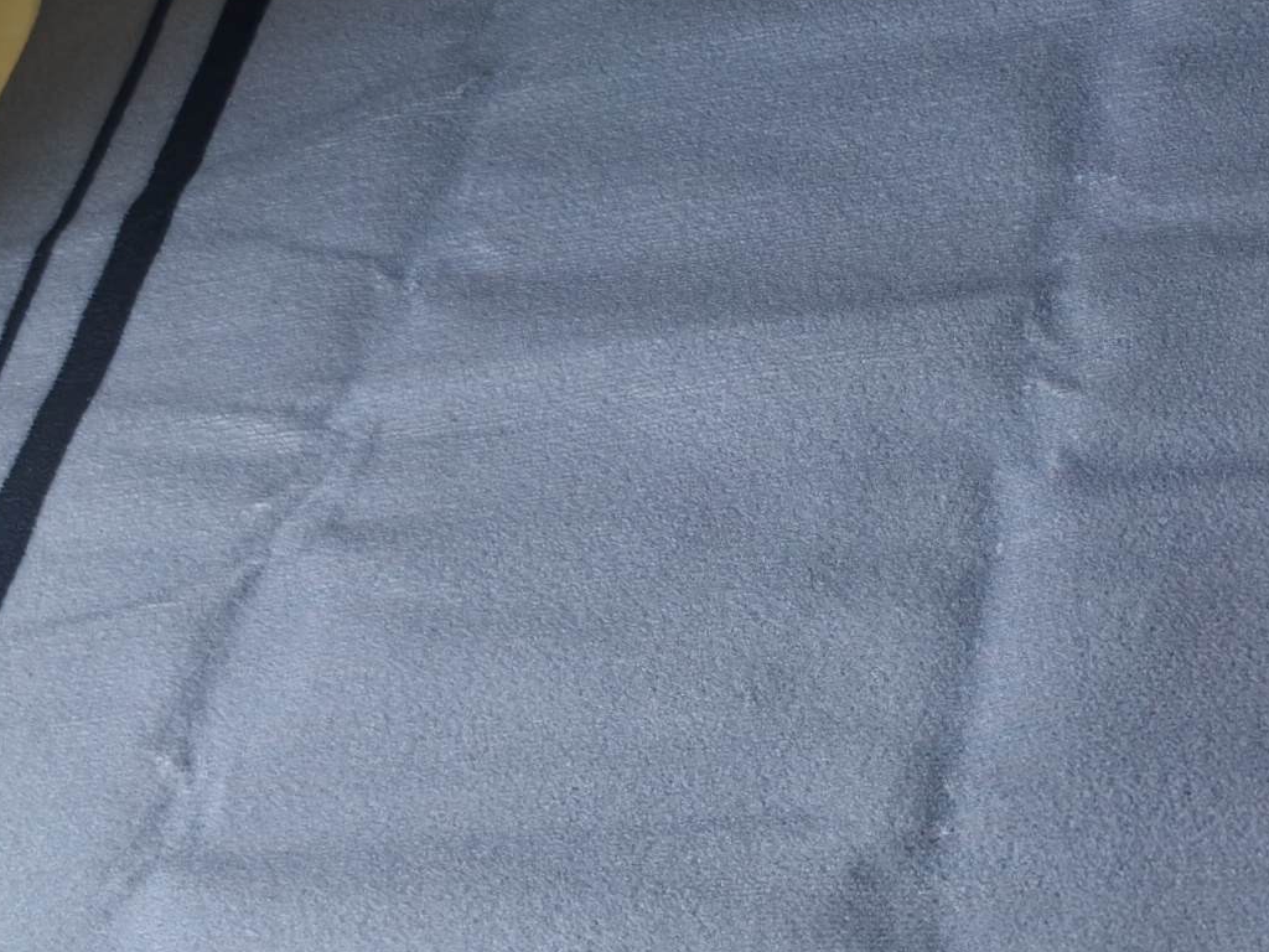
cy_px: 538
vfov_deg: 16.1
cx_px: 1316
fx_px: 3373
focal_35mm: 92
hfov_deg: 20.5
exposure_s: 1/100
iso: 99
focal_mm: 5.6
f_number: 1.57
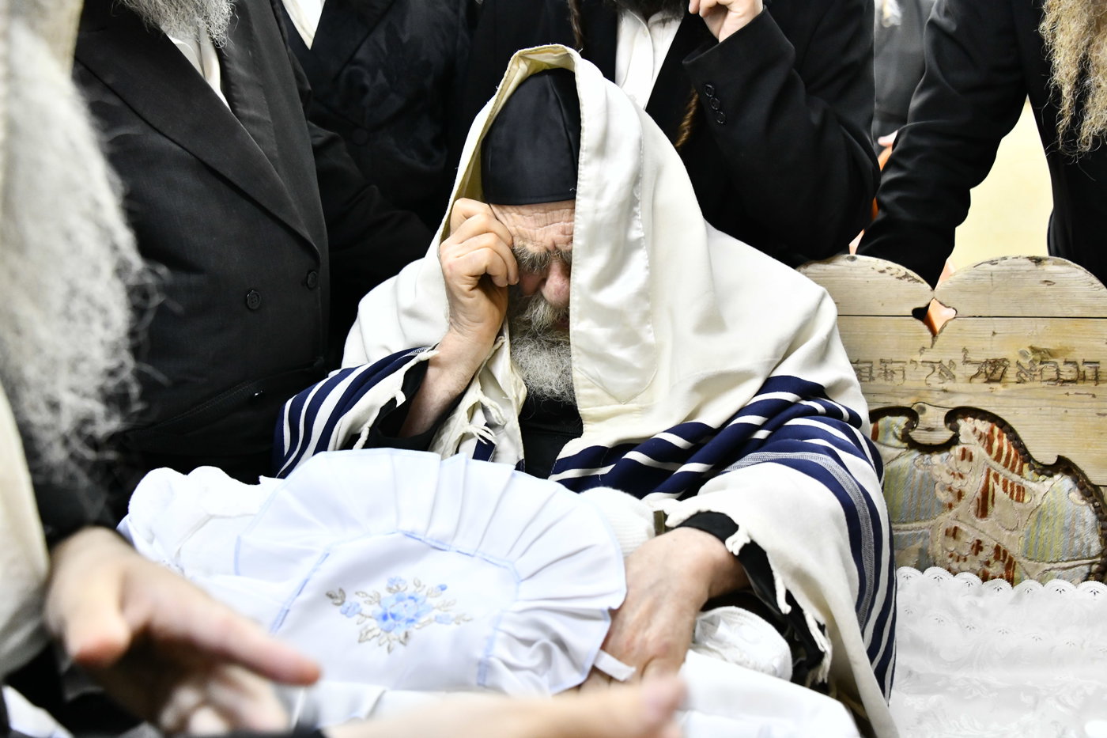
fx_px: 1476
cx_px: 554
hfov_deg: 41.1
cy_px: 369
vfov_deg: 28.1
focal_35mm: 48
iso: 3200
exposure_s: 1/250
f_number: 5.6
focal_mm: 48
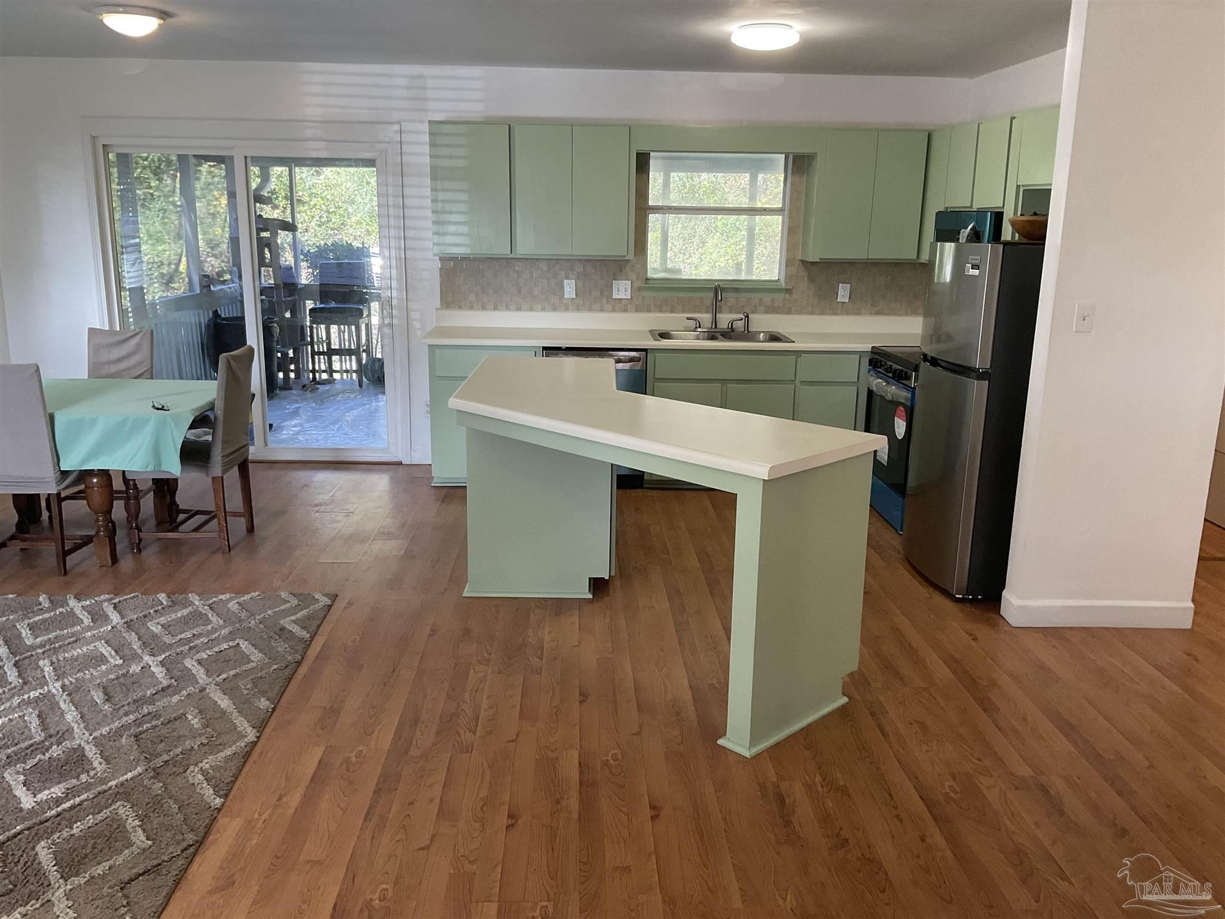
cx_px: 612
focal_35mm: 29
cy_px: 460
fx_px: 1026
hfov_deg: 61.7
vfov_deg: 48.2
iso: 80
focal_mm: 3
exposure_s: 1/60
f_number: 1.8
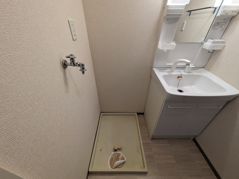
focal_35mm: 14
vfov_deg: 85.7
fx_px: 97
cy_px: 90
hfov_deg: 102.0
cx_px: 120
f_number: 2.2
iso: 112
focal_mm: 1.83
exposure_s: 1/60
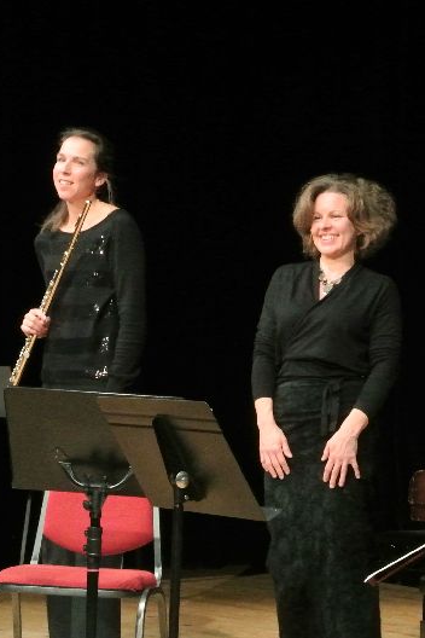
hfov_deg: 12.4
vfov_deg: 18.8
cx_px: 408
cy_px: 321
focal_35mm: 109
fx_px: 1930
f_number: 5.6
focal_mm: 26.7
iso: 3200
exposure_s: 1/80
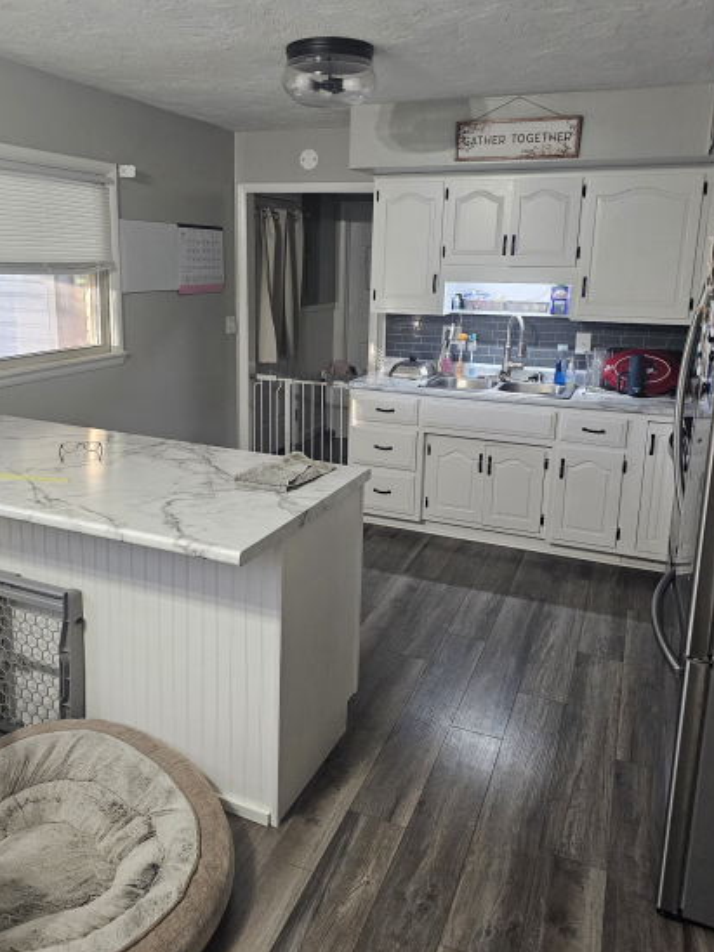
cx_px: 307
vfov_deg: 63.3
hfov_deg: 49.6
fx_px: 770
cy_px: 423
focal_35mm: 28
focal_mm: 6.3
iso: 640
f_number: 1.7
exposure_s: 1/60
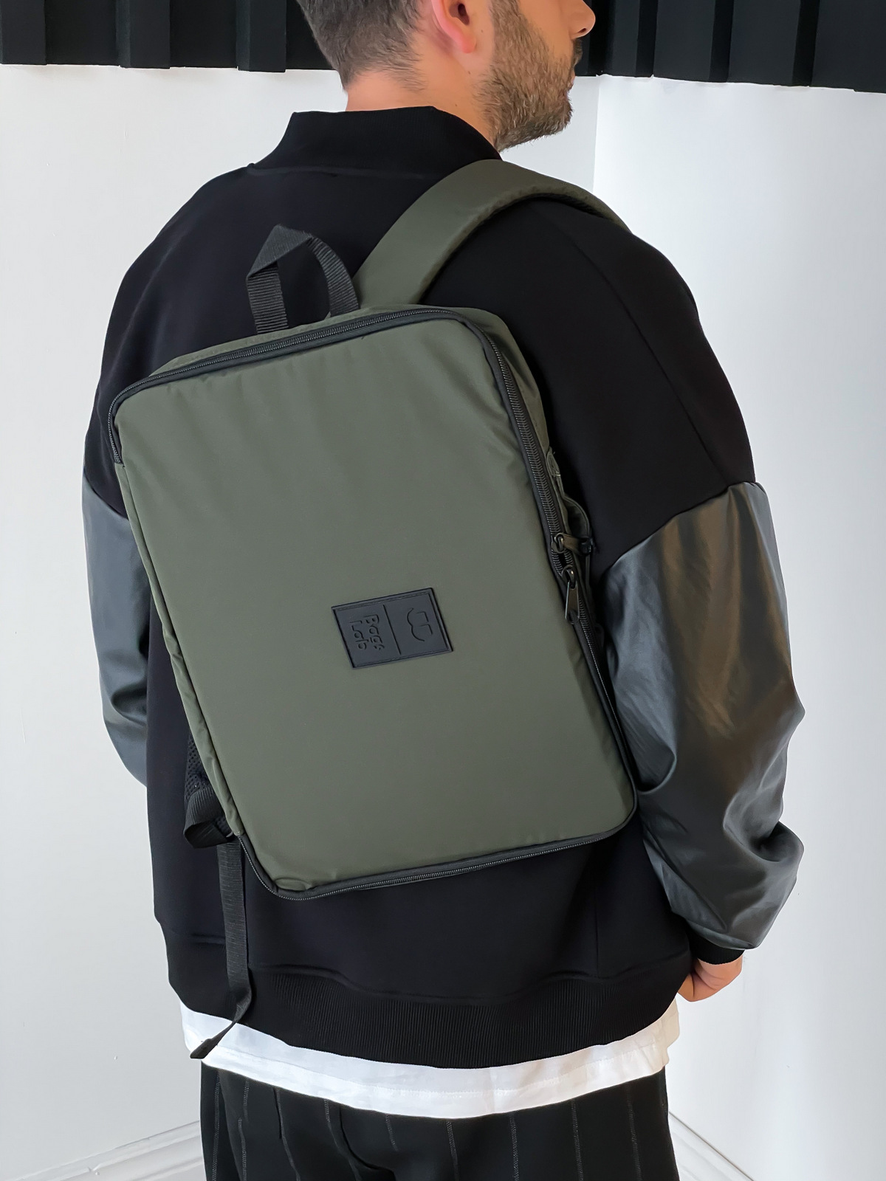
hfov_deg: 28.0
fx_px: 1775
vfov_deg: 36.8
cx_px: 443
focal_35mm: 52
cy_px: 590
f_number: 2
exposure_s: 1/40
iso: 800
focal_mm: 6
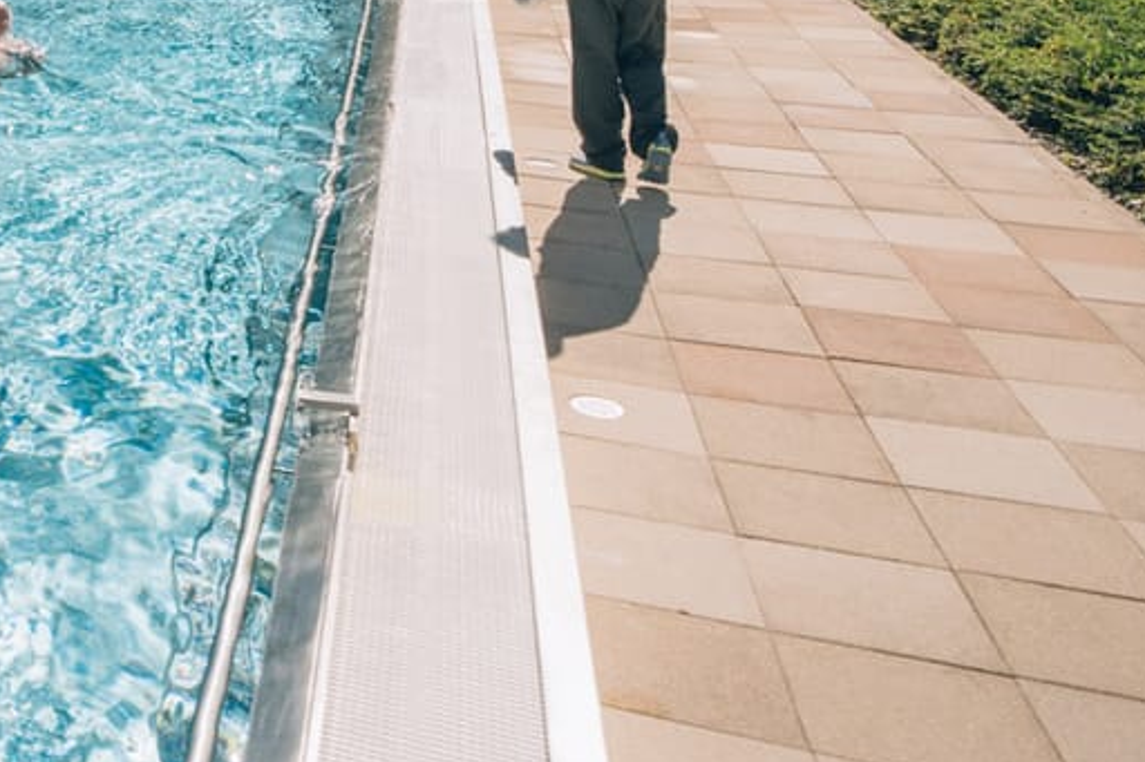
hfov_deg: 31.5
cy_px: -323
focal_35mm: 50
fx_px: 1590
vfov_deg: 22.8
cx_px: -309
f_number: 2.8
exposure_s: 1/4000
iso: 250
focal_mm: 16
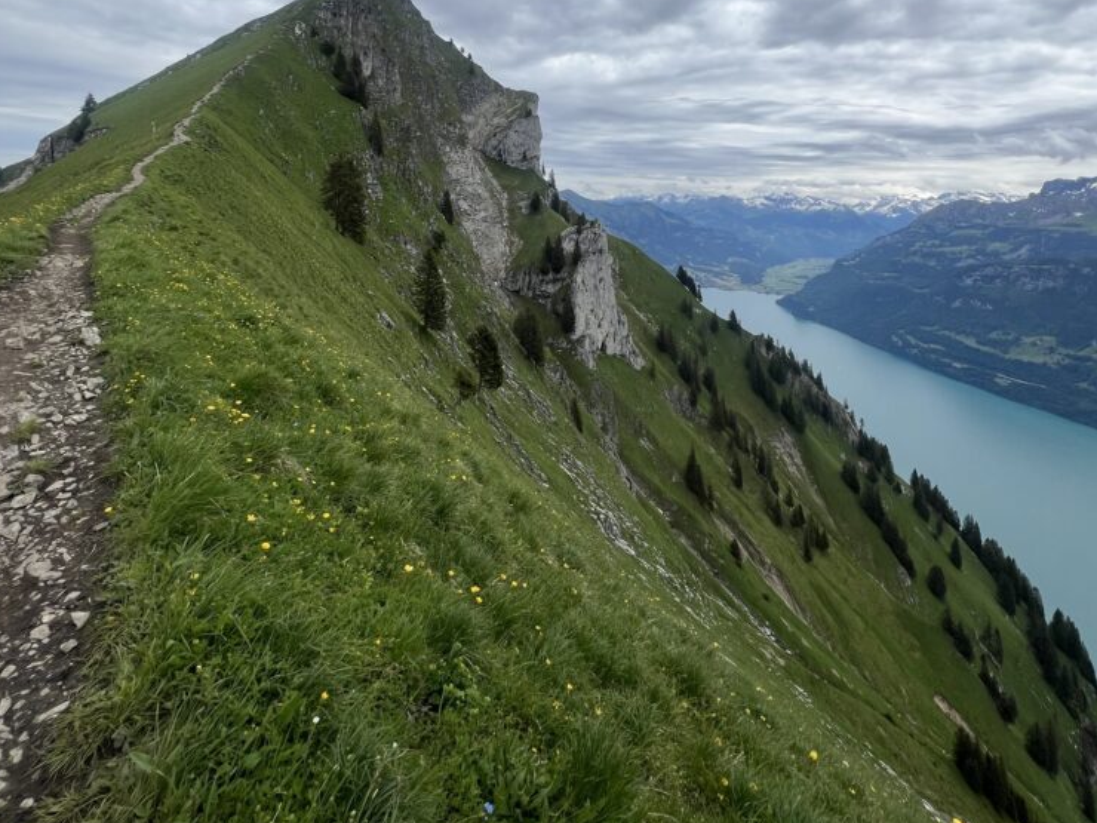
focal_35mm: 18
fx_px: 570
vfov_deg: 65.8
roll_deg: -2.6
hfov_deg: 87.8
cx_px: 553
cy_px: 176
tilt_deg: +3.3
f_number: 1.8
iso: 32
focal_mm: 1.57
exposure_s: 1/2273
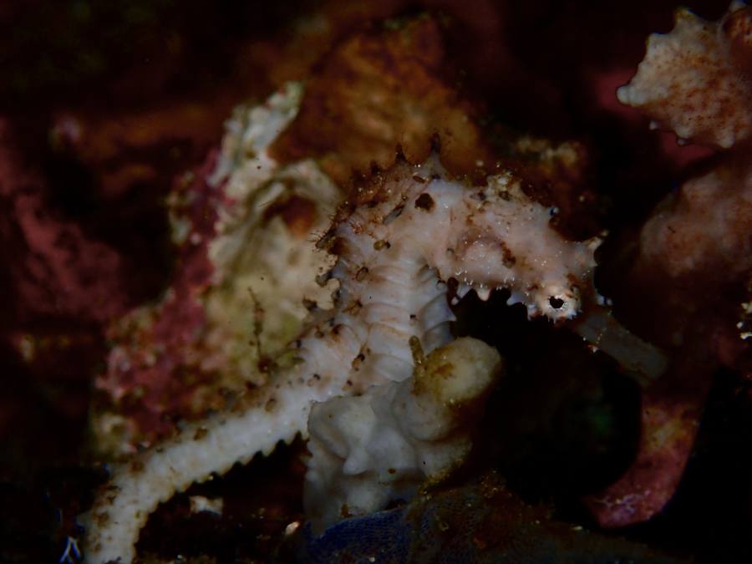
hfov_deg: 19.6
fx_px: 2172
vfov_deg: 14.8
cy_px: 282
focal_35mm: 100
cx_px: 376
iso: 200
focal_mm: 18
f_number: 6.3
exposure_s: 1/200
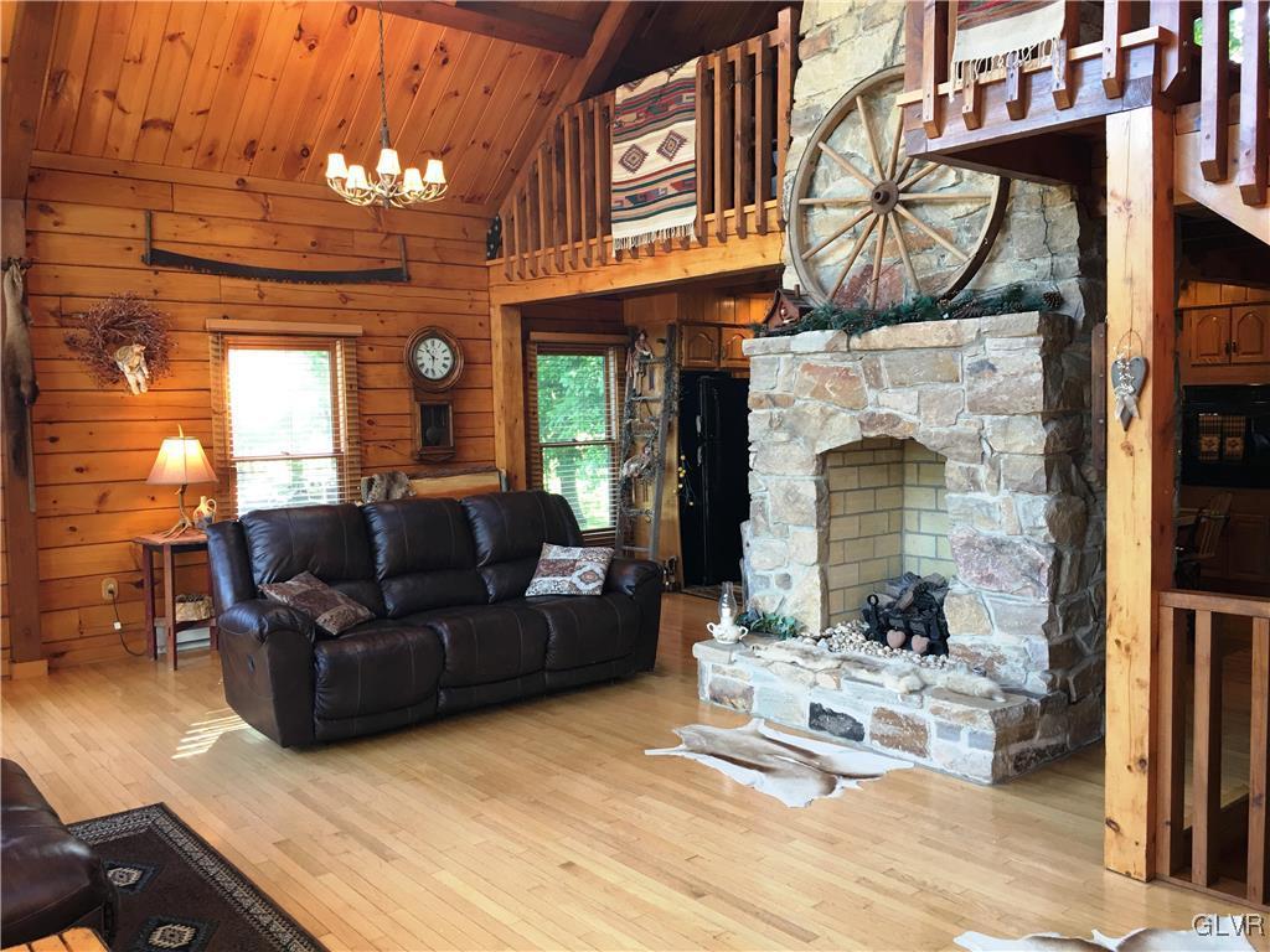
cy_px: 476
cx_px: 635
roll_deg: +1.3
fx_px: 1064
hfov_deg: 61.7
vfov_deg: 48.2
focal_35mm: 29
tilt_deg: -2.9
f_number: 2.2
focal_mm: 4.15
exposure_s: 1/15
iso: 25
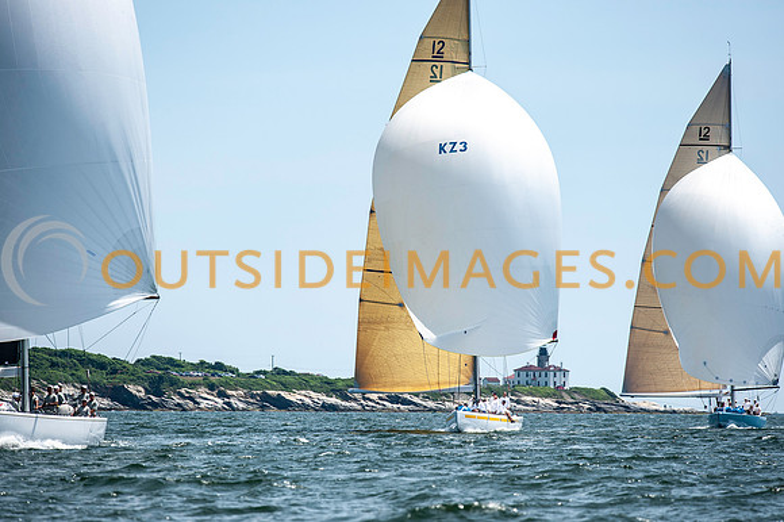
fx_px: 6761
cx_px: 392
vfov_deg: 4.4
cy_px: 261
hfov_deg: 6.6
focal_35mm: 311
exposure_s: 1/2500
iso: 250
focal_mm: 300
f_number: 5.6
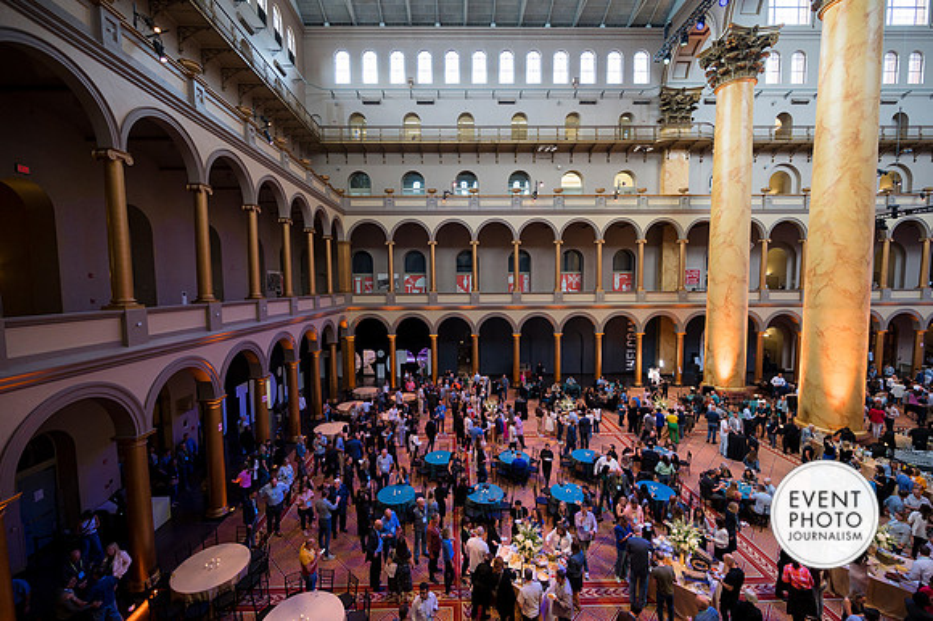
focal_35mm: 15
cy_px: 308
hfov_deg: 102.0
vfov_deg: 78.8
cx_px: 463
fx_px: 378
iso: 800
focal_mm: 14
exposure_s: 1/100
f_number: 4
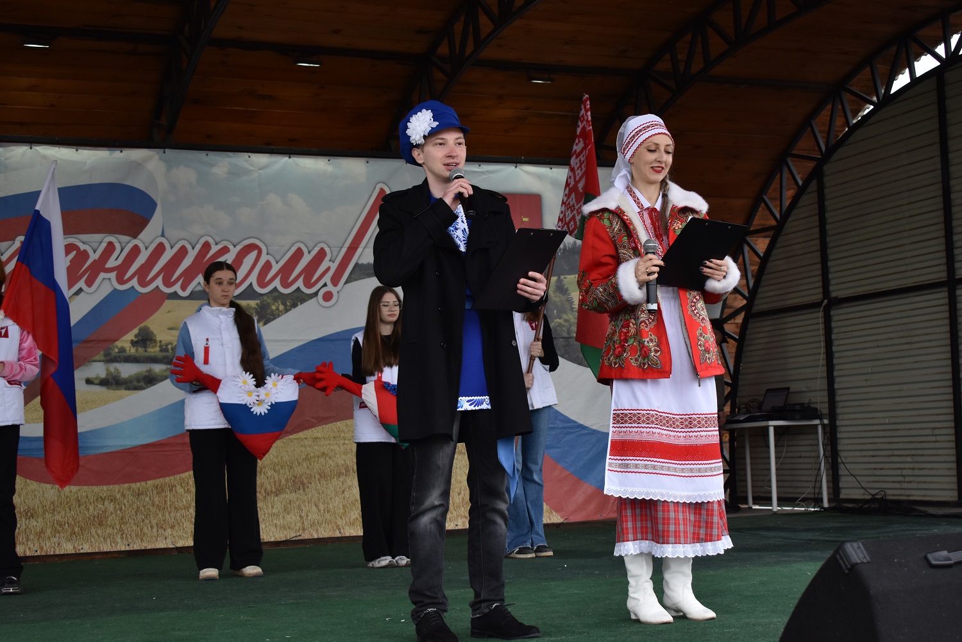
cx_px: 481
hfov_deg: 36.9
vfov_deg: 25.1
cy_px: 321
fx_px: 1443
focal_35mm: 54
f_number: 5
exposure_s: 1/200
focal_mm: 36
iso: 400
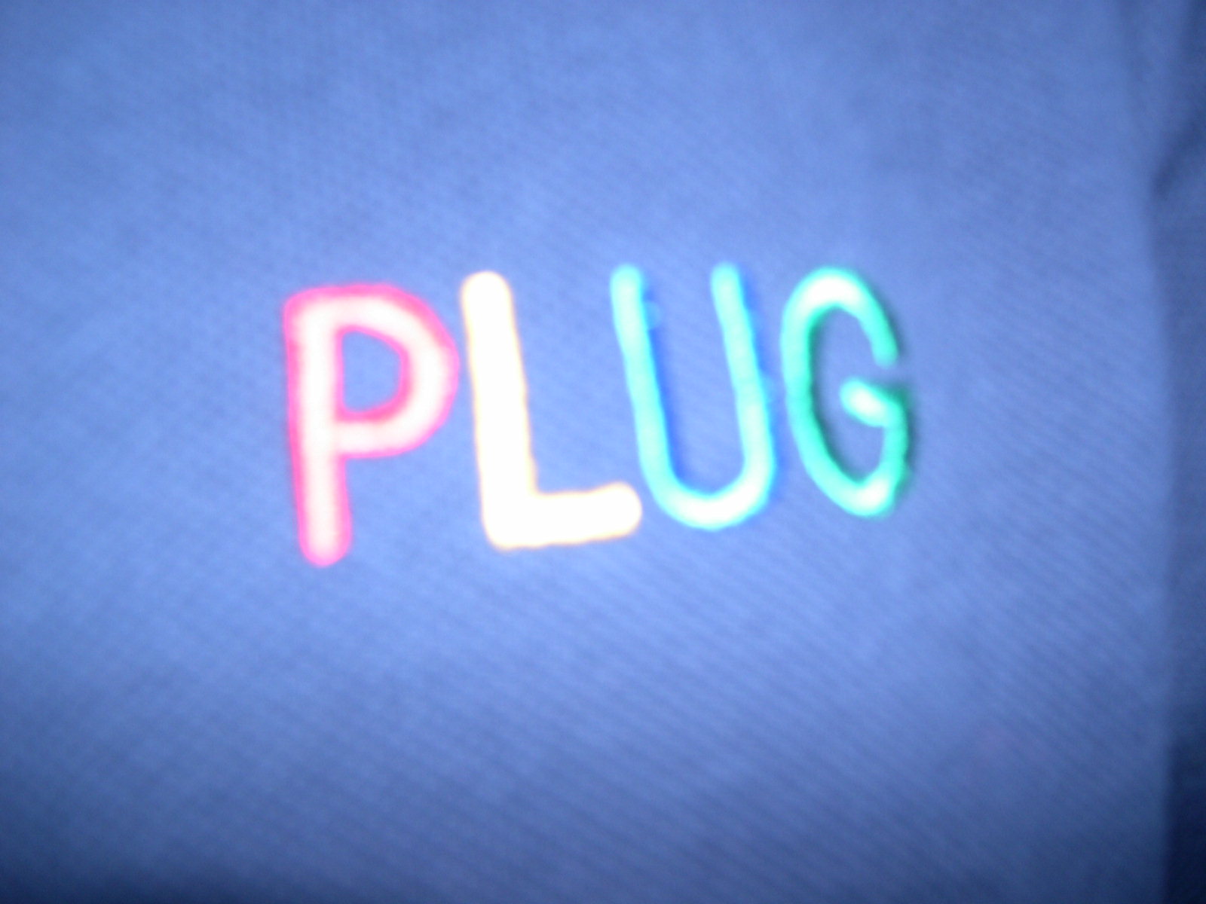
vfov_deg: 37.7
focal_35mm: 38
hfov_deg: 49.0
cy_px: 452
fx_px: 1324
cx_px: 603
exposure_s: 1/60
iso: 100
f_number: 2.8
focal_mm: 8
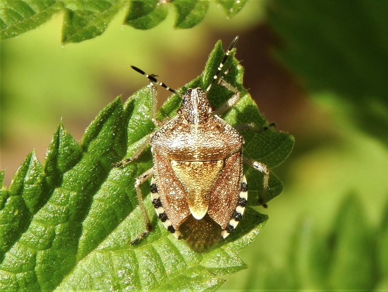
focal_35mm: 232
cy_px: 146
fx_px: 2602
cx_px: 194
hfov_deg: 8.5
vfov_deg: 6.4
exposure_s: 1/250
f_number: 5.6
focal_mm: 41.7
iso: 125
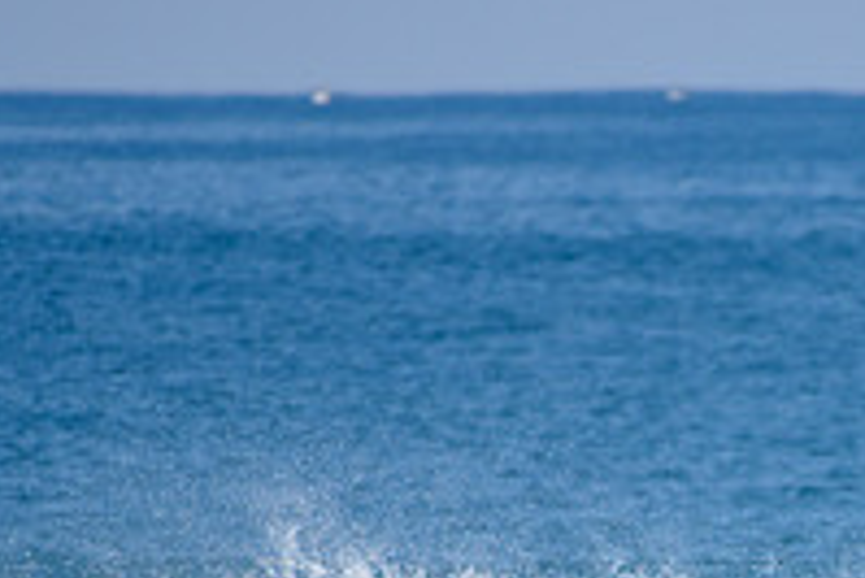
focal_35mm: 1454
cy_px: 724
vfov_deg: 0.9
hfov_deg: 1.4
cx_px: 722
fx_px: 34961
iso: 160
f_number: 5.6
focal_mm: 500
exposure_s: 1/2000
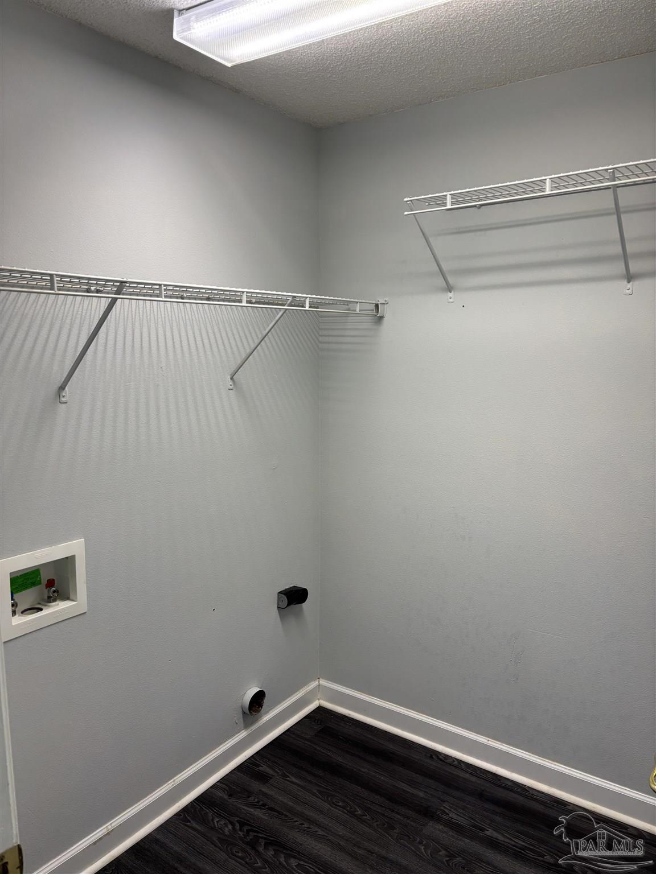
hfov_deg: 53.1
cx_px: 328
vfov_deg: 67.3
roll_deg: -0.5
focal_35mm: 26
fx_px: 657
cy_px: 437
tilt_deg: -9.5
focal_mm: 5.96
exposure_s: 1/120
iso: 100
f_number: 1.6
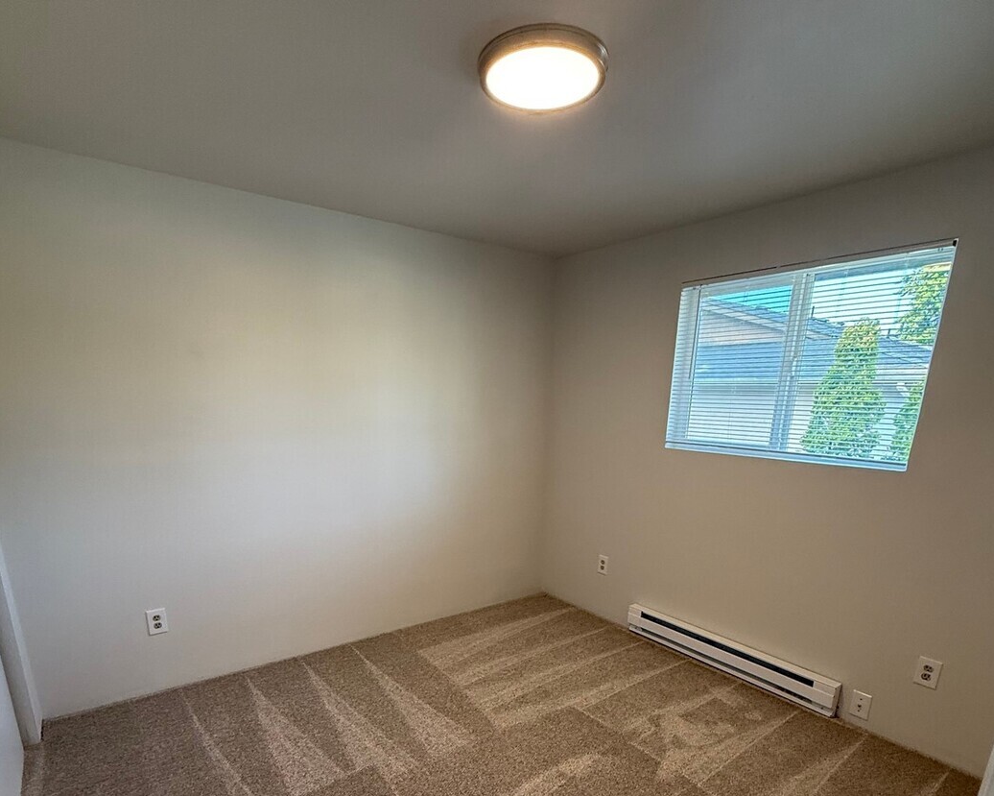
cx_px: 485
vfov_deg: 68.1
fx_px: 559
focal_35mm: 19
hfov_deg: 83.3
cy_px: 553
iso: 200
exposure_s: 1/120
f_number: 2.2
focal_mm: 2.22
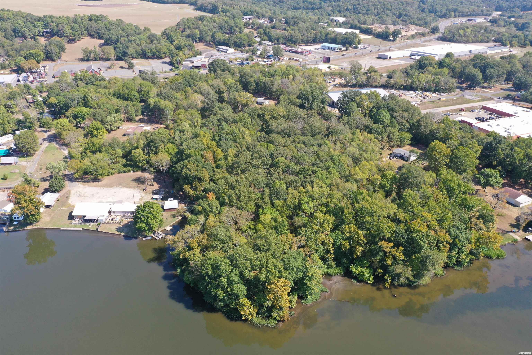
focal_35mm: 28
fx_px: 414
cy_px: 178
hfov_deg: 65.5
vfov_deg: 46.4
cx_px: 266
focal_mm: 10.26
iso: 100
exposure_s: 1/240
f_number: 5
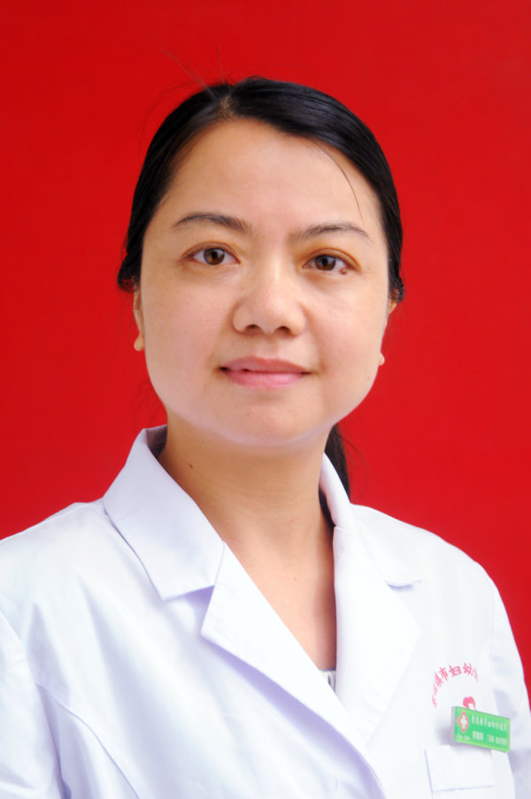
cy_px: 400
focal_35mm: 180
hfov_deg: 7.6
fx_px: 3991
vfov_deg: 11.4
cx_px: 266
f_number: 5.6
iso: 400
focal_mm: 120
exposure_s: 1/40
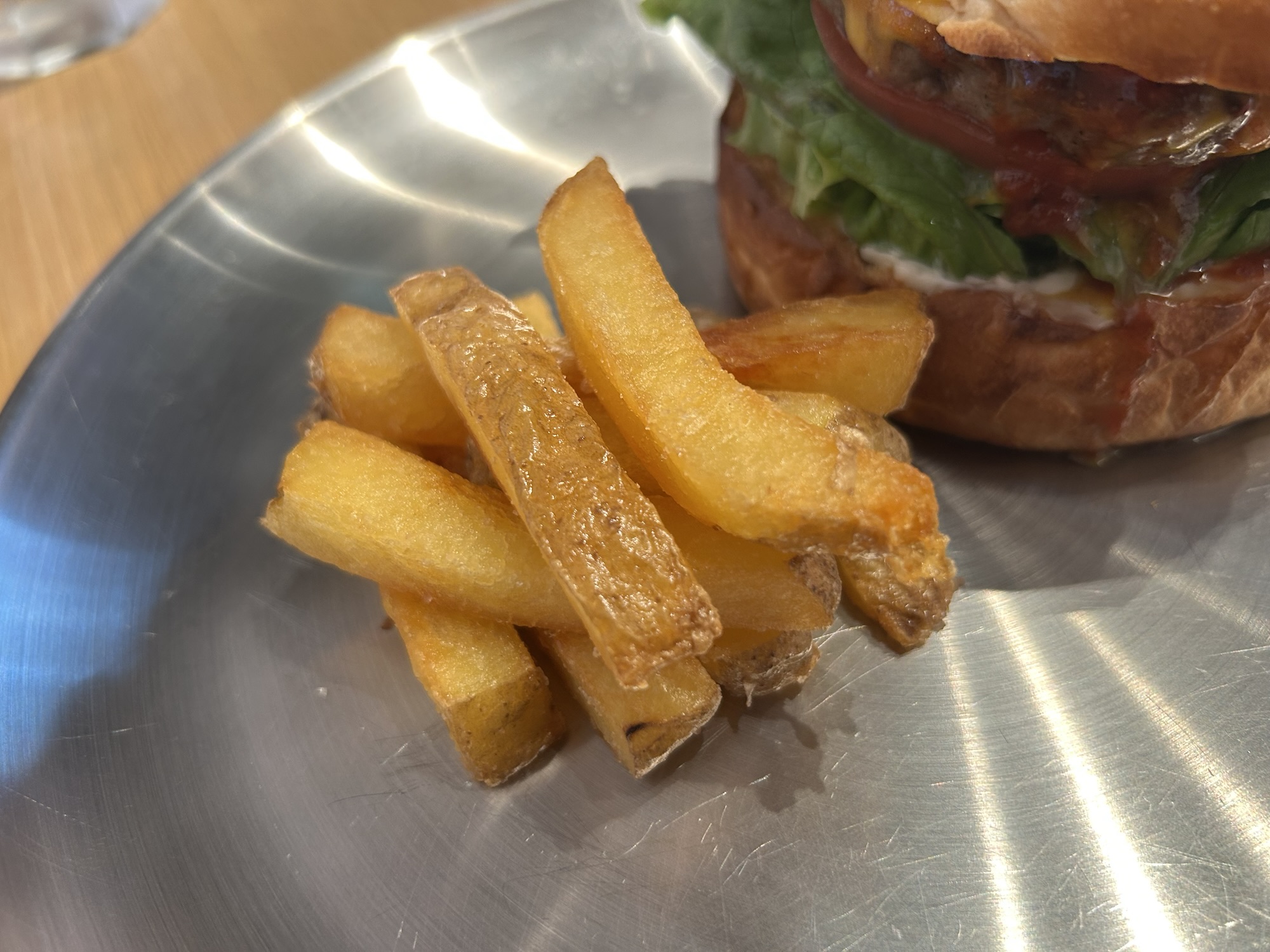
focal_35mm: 26
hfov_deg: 67.3
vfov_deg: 53.1
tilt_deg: -48.7
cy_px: 476
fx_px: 954
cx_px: 635
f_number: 1.5
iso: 80
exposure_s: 1/50
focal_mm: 5.7
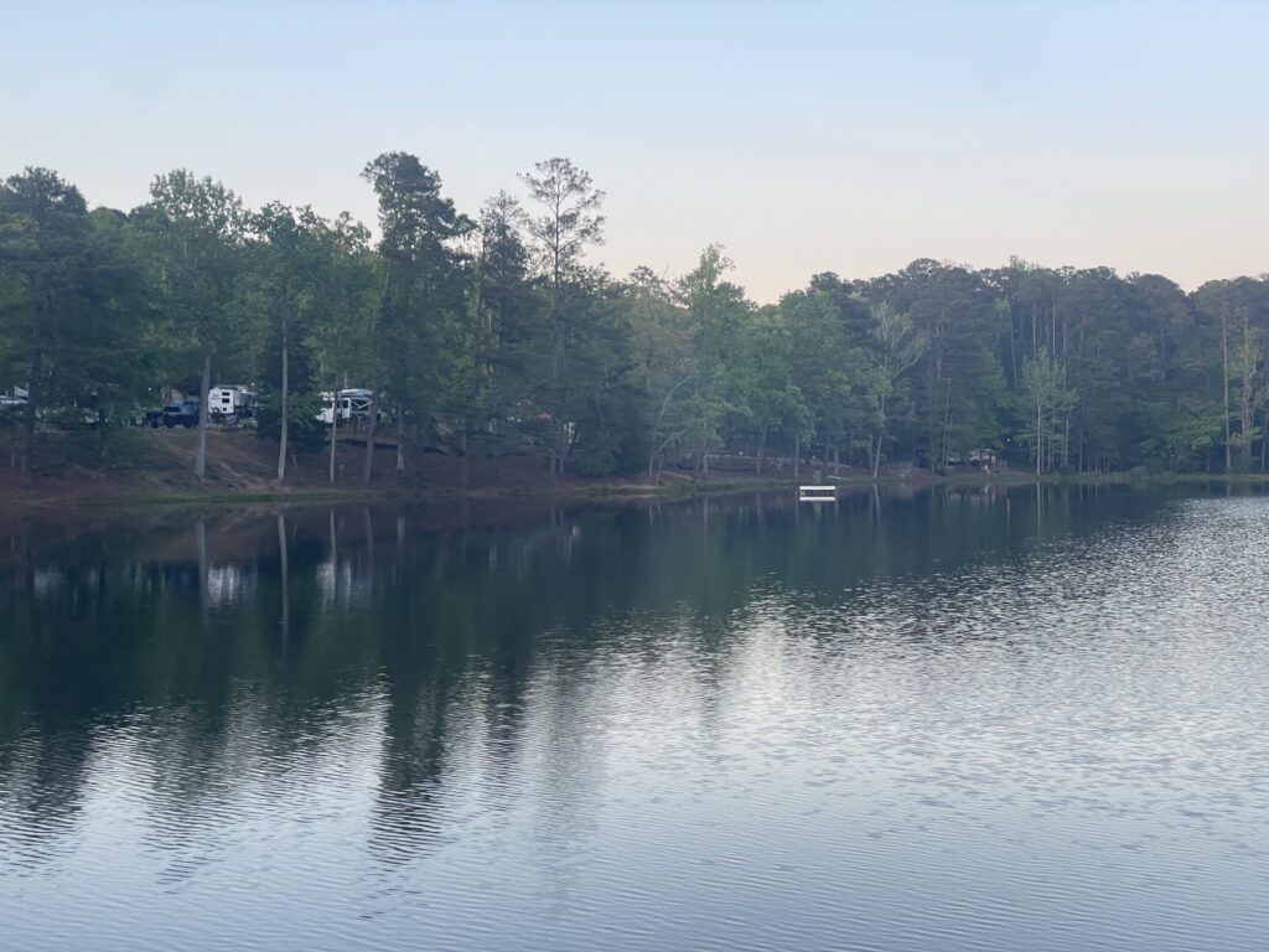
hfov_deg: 36.8
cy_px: 476
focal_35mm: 52
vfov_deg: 28.0
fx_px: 1906
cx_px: 634
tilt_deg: -2.5
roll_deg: +0.2
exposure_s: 1/99
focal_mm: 6
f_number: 2
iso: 50
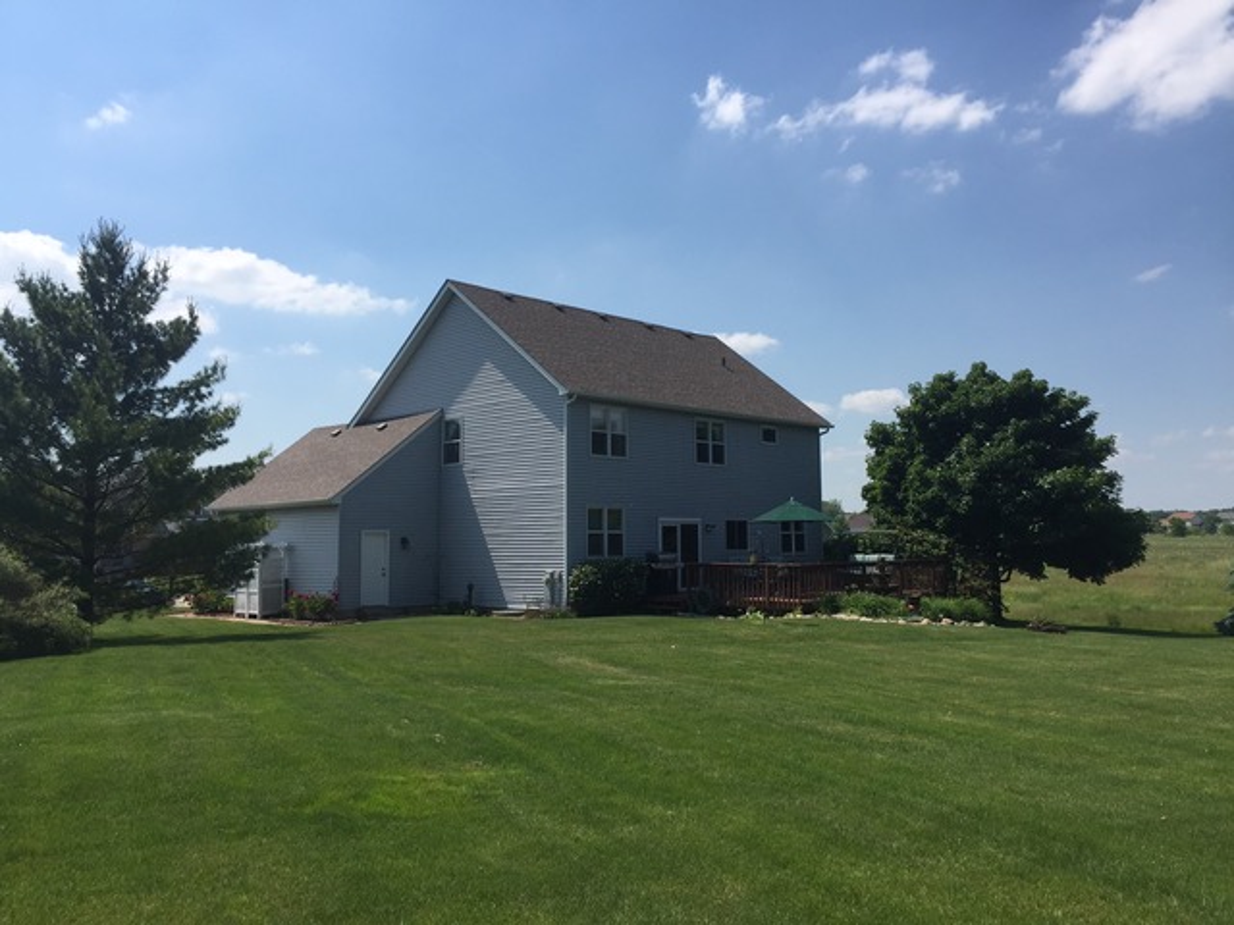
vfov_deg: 48.2
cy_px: 462
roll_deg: -0.2
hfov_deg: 61.7
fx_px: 1034
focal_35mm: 29
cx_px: 617
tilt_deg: +5.5
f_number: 2.2
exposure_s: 1/2326
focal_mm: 4.15
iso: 32
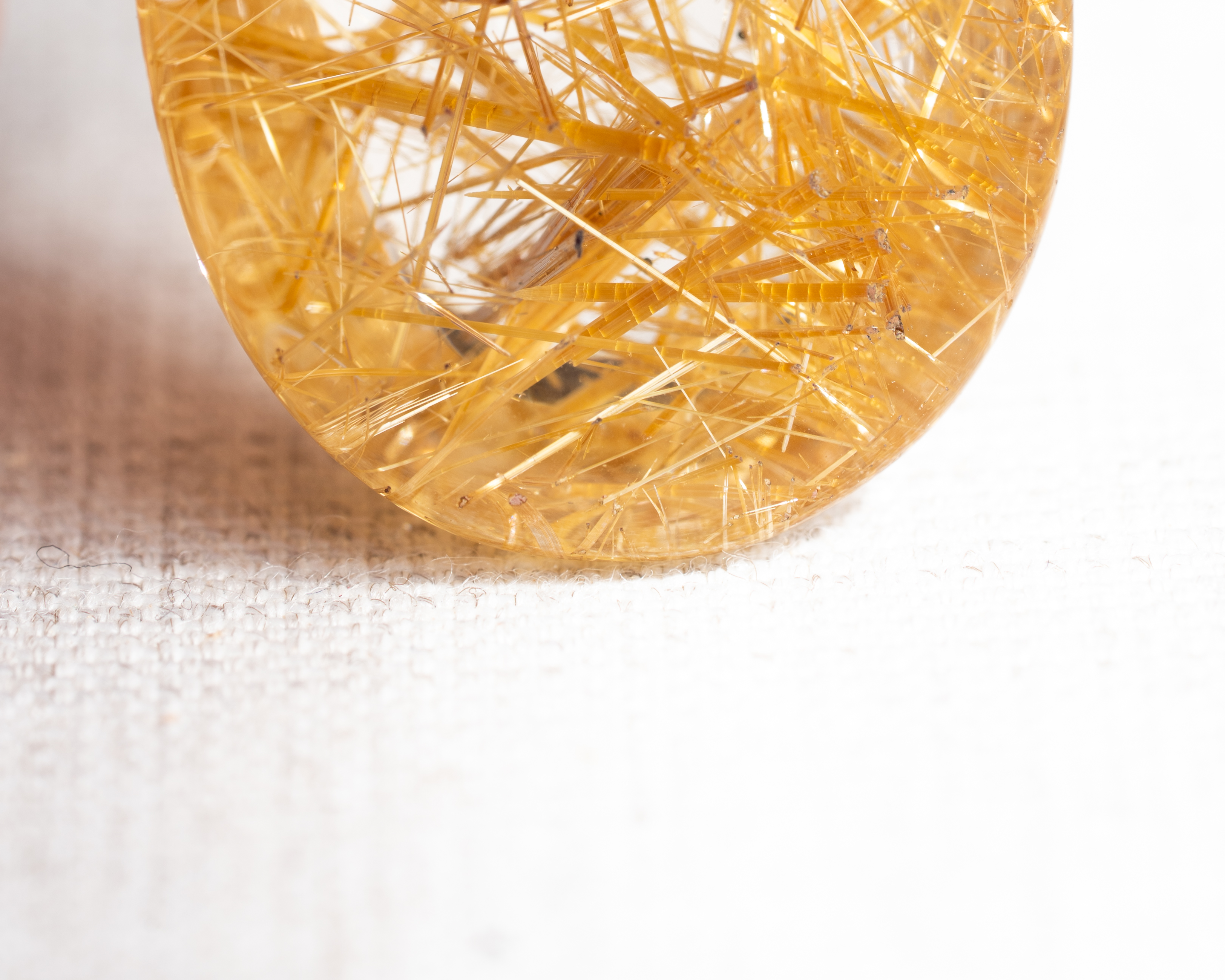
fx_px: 5656
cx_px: 595
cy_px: -29
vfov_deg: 9.8
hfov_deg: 12.4
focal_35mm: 156
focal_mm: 90
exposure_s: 1/25
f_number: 7.1
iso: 100
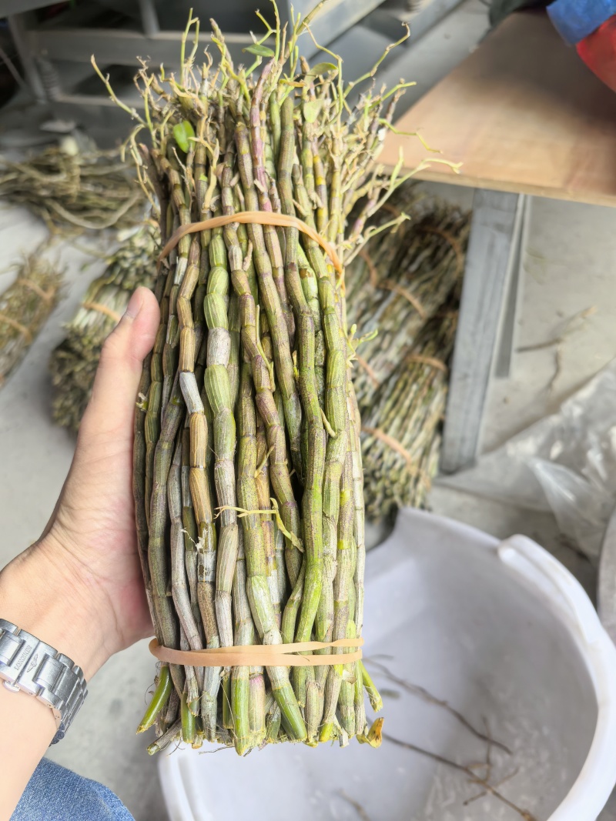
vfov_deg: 65.3
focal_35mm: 27
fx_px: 641
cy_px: 410
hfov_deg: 51.3
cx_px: 308
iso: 50
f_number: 2
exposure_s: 1/229
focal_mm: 6.35
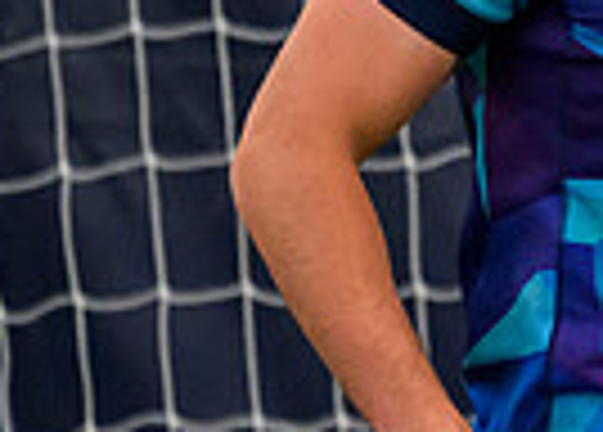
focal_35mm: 2652
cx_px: 1396
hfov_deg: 0.8
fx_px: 45463
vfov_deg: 0.5
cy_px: -57
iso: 6400
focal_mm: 560
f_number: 4
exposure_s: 1/1000
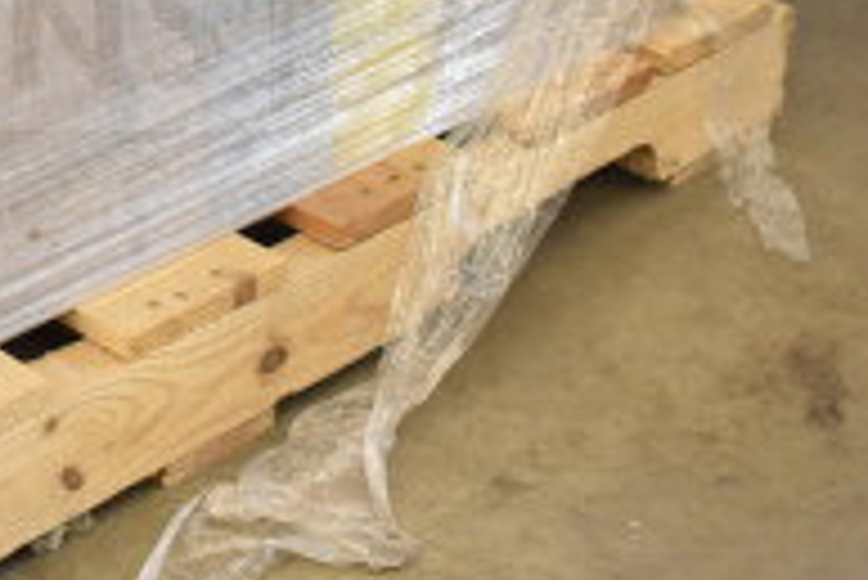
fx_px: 2292
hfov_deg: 19.8
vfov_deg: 13.7
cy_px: -227
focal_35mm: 95
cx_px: -238
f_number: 3.8
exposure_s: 1/30
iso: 400
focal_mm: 20
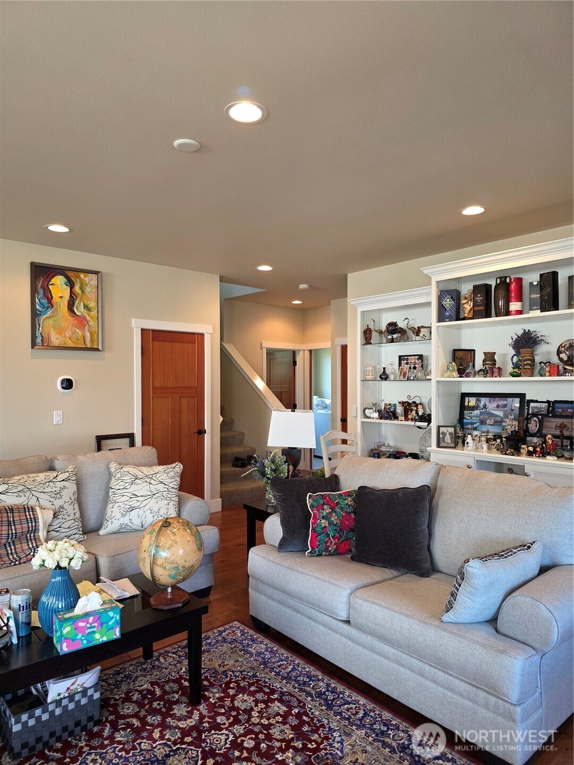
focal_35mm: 23
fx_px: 509
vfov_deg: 73.9
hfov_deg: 58.9
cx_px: 287
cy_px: 382
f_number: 1.7
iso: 320
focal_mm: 6.3
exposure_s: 1/120
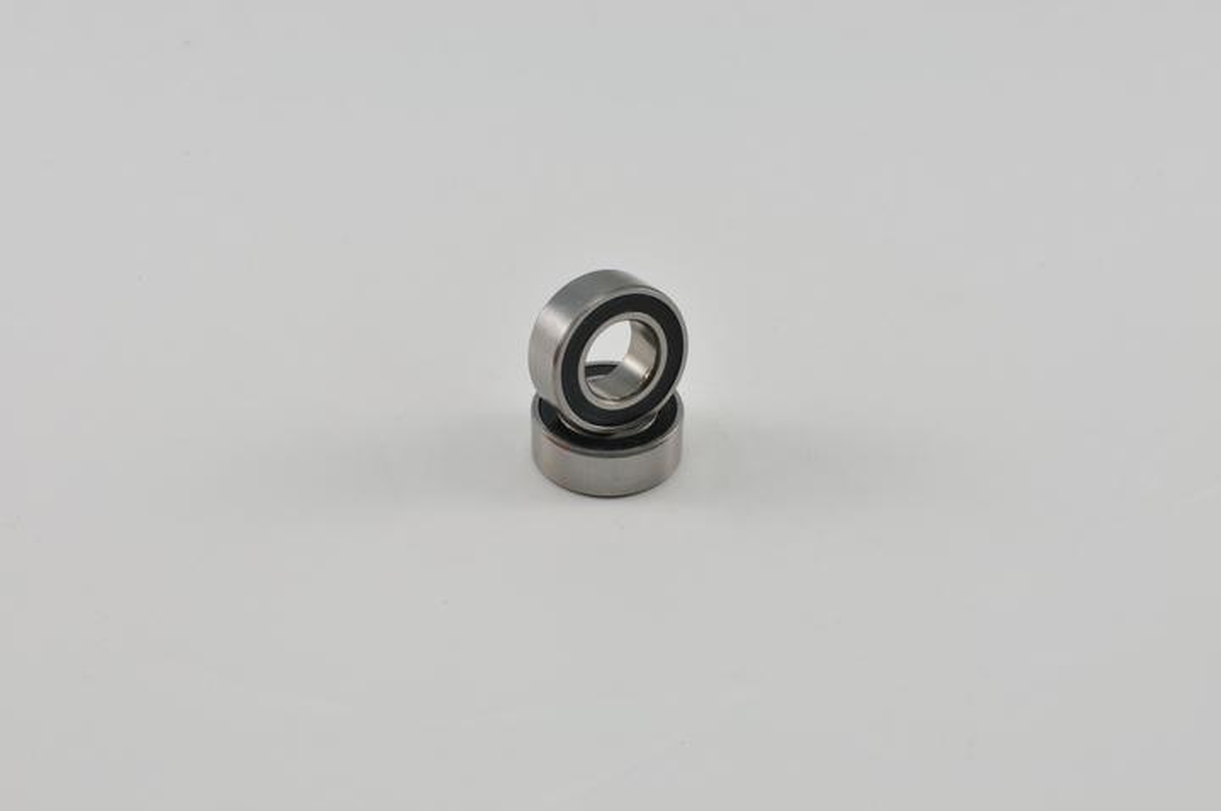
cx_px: 610
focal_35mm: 52
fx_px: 1778
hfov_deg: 37.9
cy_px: 406
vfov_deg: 25.7
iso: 200
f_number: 18
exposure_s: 1/8
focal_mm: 35
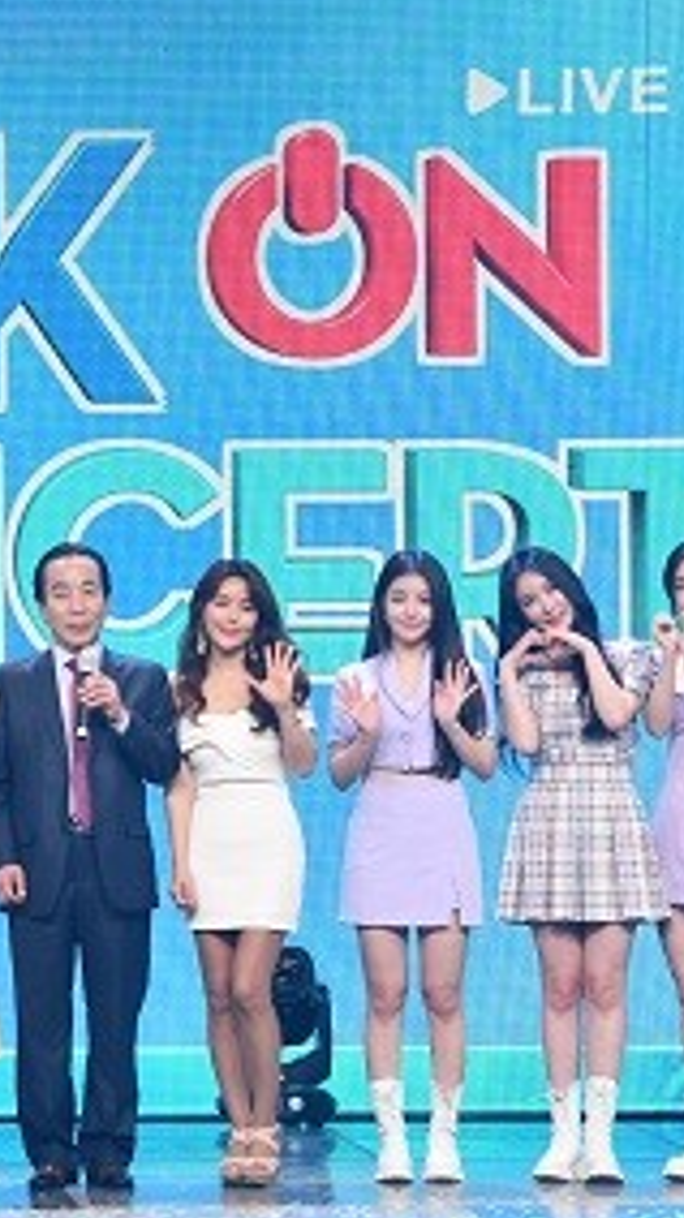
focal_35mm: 226
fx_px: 7294
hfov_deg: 5.4
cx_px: 9
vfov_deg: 9.5
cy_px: 562
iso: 1600
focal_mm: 122
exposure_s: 1/500
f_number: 2.8
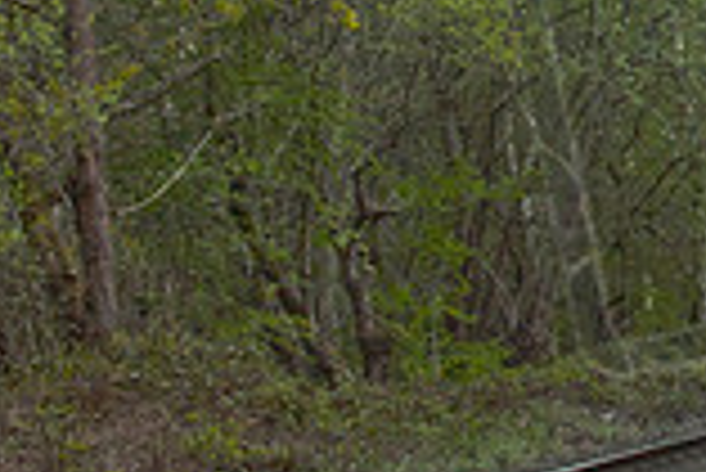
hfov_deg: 12.9
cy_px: -139
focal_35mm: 150
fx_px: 2941
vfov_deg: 9.0
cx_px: 1075
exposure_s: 1/250
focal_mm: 27
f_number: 8
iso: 200
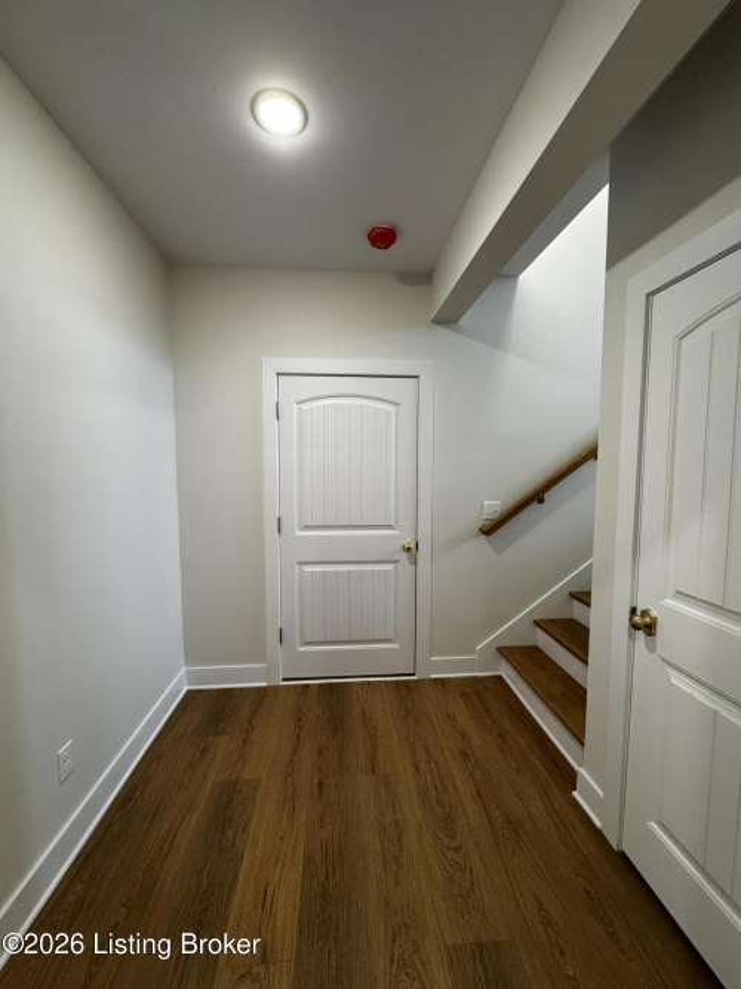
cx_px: 370
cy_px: 494
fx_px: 400
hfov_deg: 85.7
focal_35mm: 14
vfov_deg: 102.1
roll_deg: -0.4
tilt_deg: -4.8
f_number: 2.2
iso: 320
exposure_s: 1/120
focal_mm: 2.22
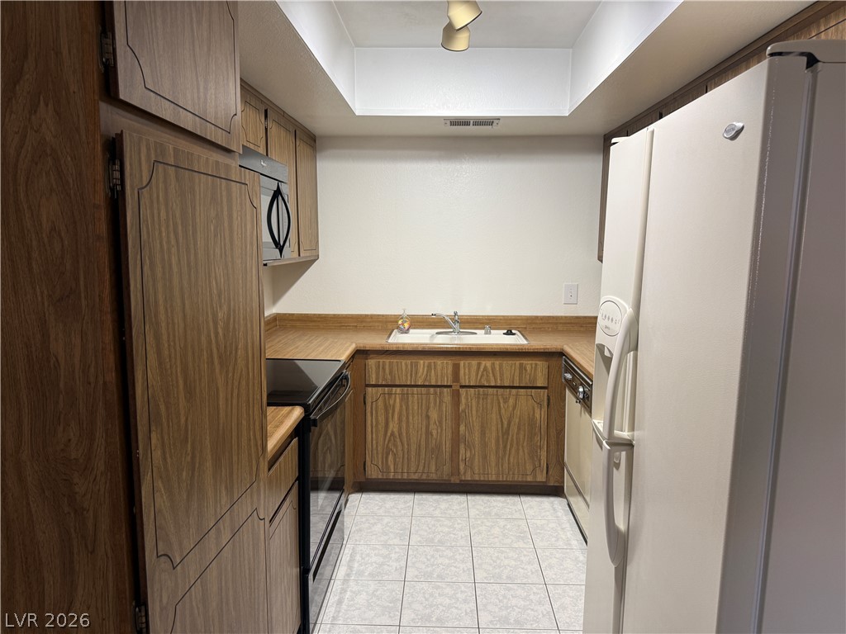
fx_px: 587
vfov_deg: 56.8
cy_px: 317
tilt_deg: -6.6
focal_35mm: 24
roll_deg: -1.6
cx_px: 423
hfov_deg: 71.6
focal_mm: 6.76
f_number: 1.78
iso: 125
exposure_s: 1/60
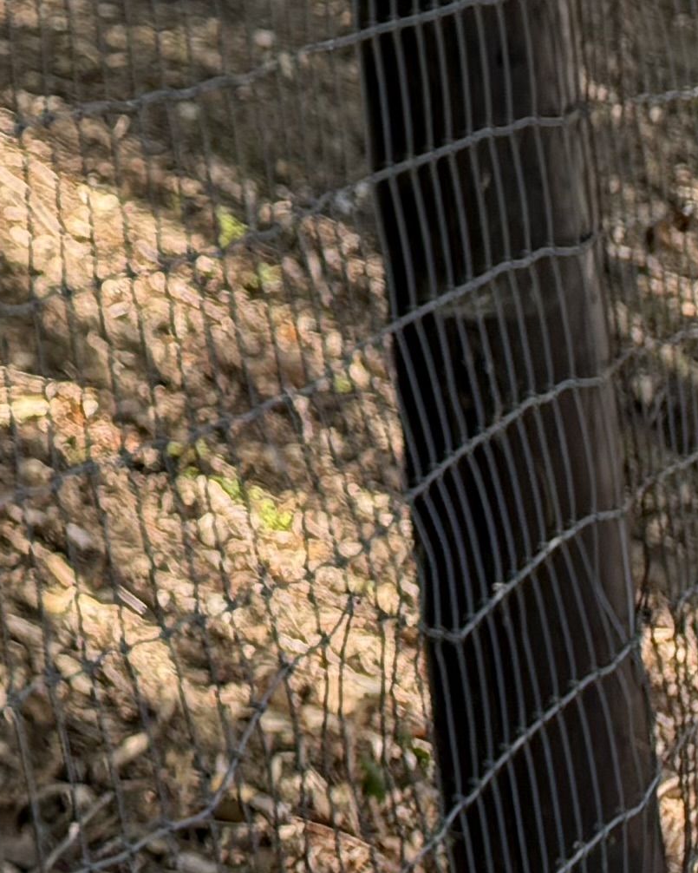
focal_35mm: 133
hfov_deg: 8.7
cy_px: -530
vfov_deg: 13.4
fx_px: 3434
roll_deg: +3.8
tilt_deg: +7.0
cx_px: -1630
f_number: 1.78
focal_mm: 6.76
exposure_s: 1/238
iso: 100
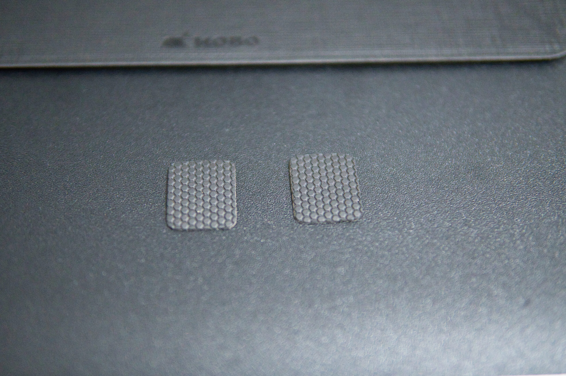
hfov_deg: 43.6
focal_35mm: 45
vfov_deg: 29.8
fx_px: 707
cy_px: 188
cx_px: 283
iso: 6400
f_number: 1.4
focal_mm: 30
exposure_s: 1/160
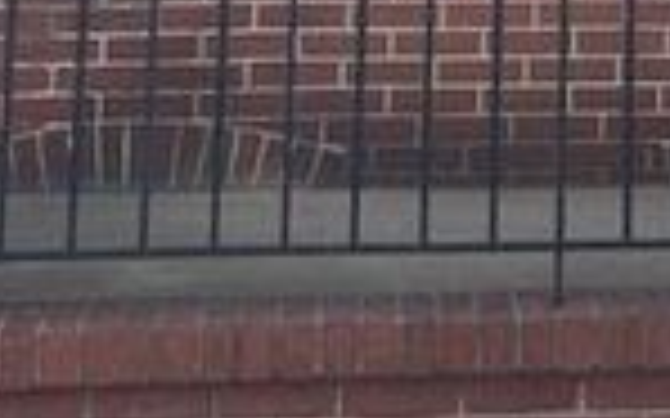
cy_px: -582
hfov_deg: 16.6
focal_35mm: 123
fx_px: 2245
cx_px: 661
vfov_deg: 9.5
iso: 50
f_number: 1.6
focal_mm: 5.1
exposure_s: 1/1862
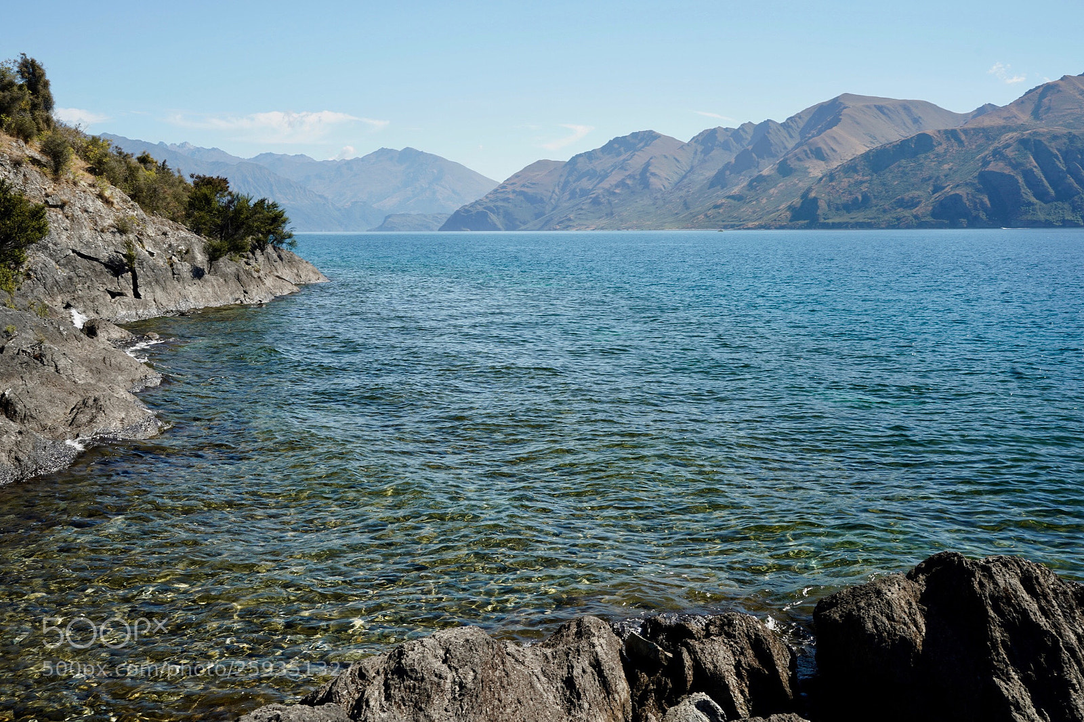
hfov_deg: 51.9
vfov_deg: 35.9
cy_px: 361
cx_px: 542
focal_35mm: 37
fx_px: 1114
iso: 125
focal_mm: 37
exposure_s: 1/30
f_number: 11
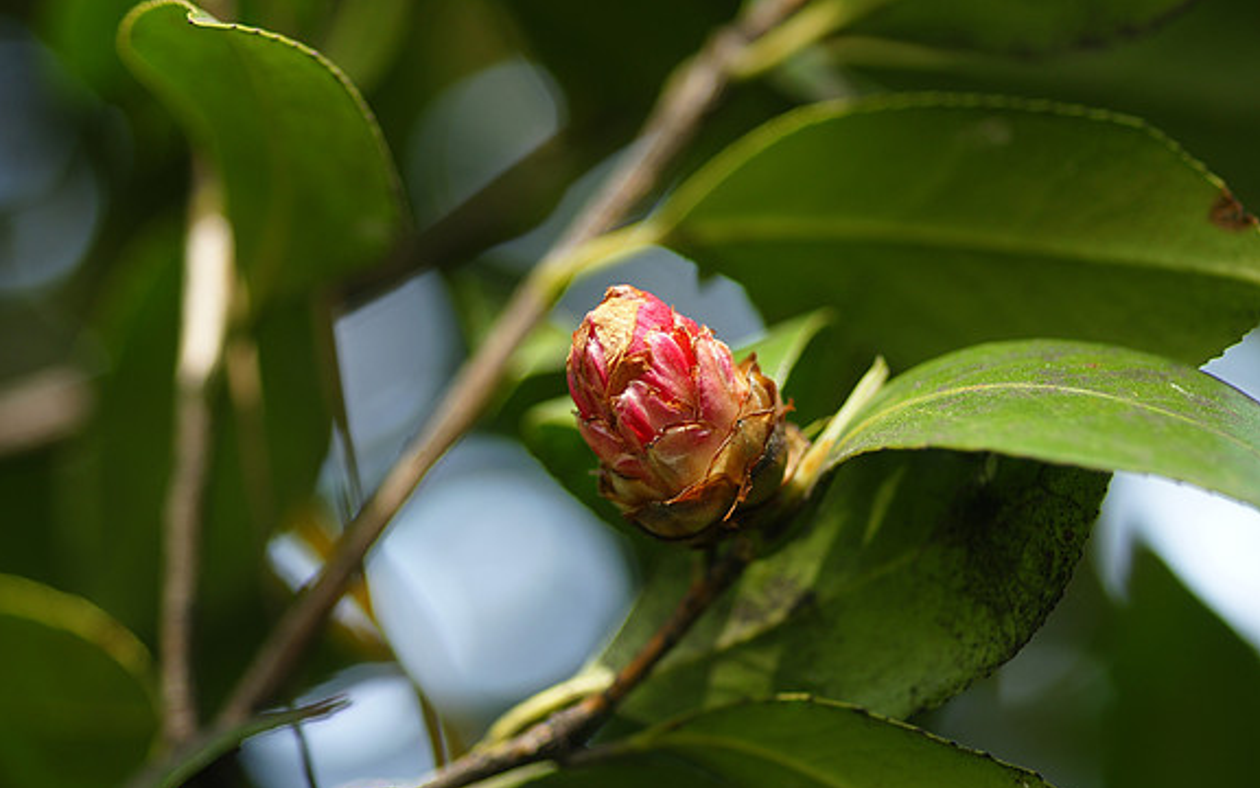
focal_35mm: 154
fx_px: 5288
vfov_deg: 8.5
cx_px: 628
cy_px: 384
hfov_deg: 13.6
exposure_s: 1/250
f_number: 2.8
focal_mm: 100
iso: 200
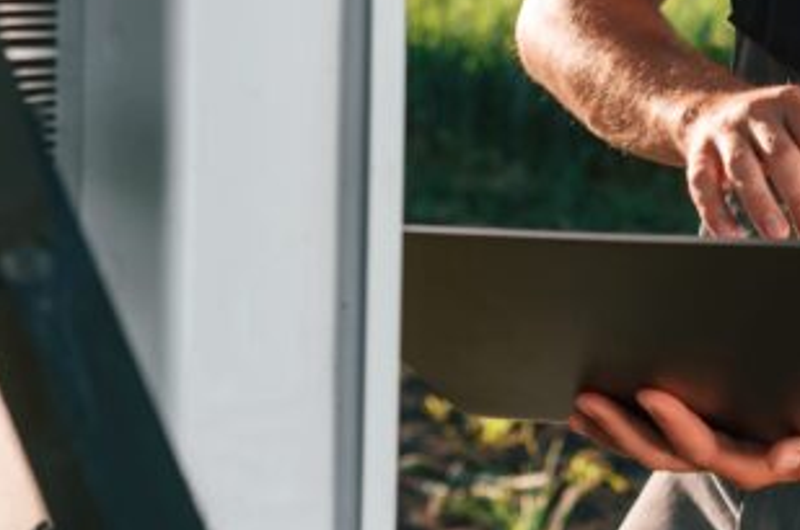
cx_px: 487
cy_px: -30
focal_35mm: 116
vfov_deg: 11.6
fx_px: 2574
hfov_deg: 17.6
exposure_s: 1/1600
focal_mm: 35
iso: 160
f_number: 3.5
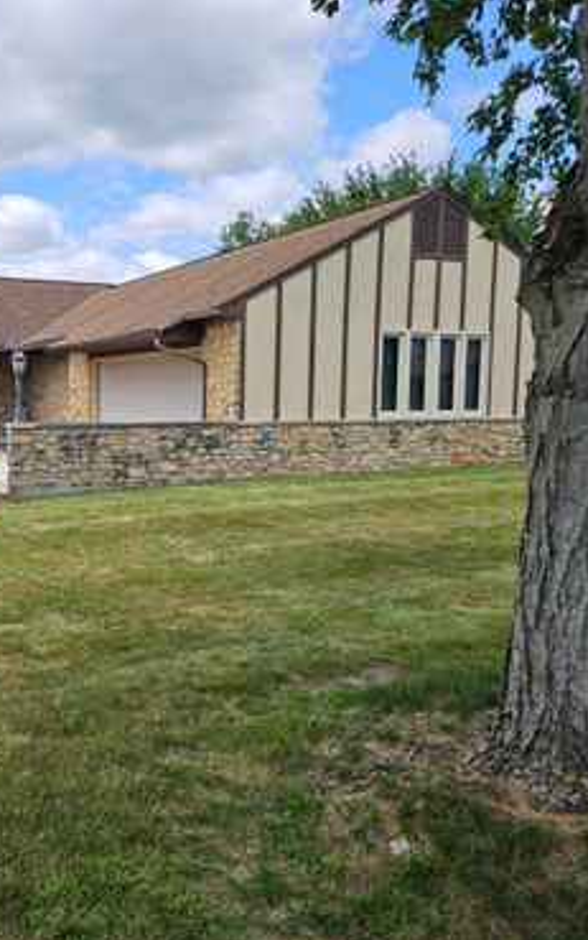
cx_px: 109
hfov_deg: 36.9
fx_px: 845
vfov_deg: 58.1
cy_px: 475
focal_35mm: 33
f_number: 1.8
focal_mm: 5.4
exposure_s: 1/1347
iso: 25
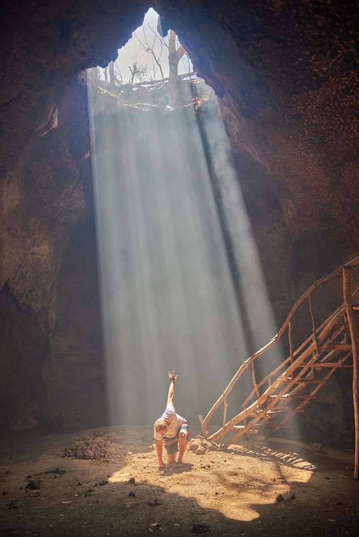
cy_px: 261
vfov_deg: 60.3
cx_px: 162
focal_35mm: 31
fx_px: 463
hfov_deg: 42.3
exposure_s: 1/1000
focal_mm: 28
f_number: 2.8
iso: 320
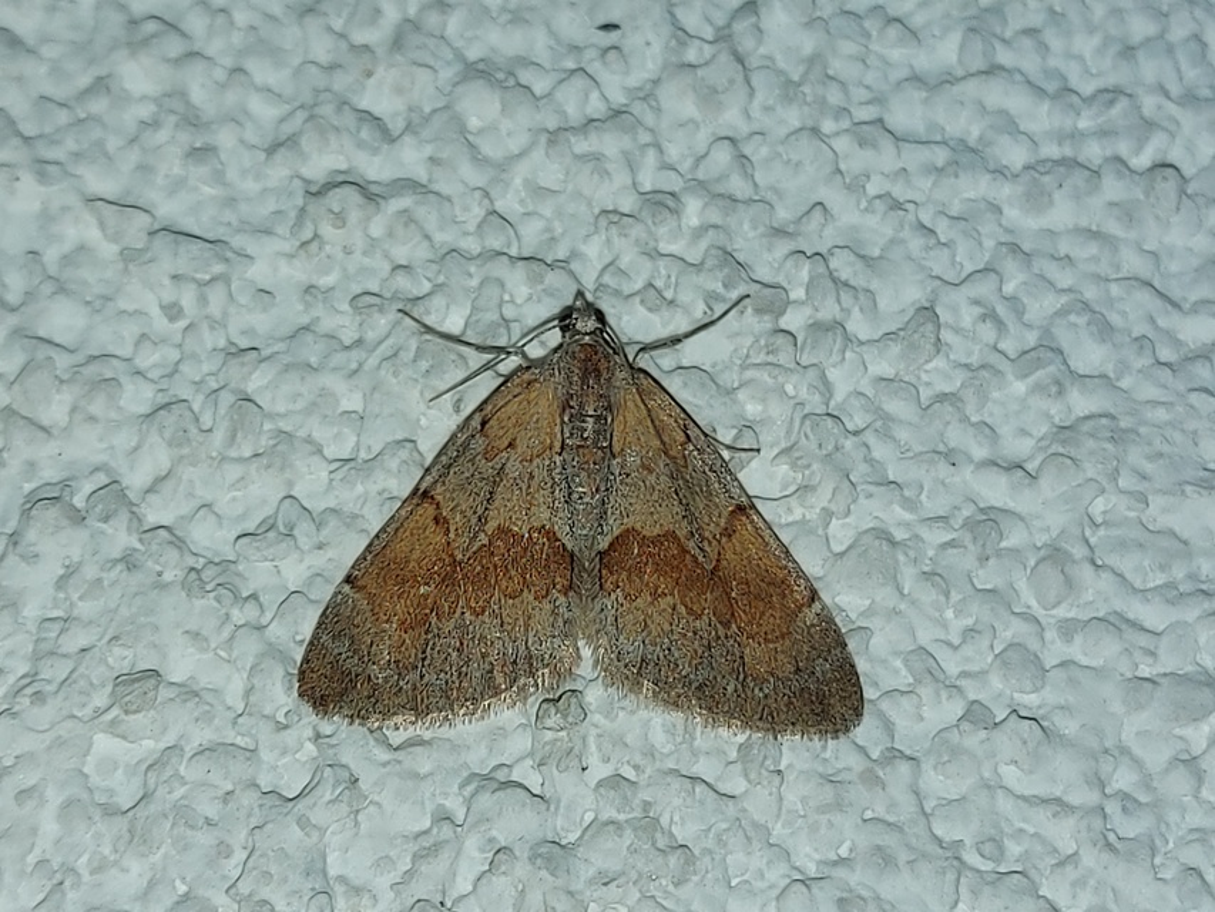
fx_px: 843
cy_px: 456
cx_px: 608
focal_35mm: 24
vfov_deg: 56.8
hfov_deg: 71.6
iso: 32
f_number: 1.8
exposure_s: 1/355
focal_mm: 5.23
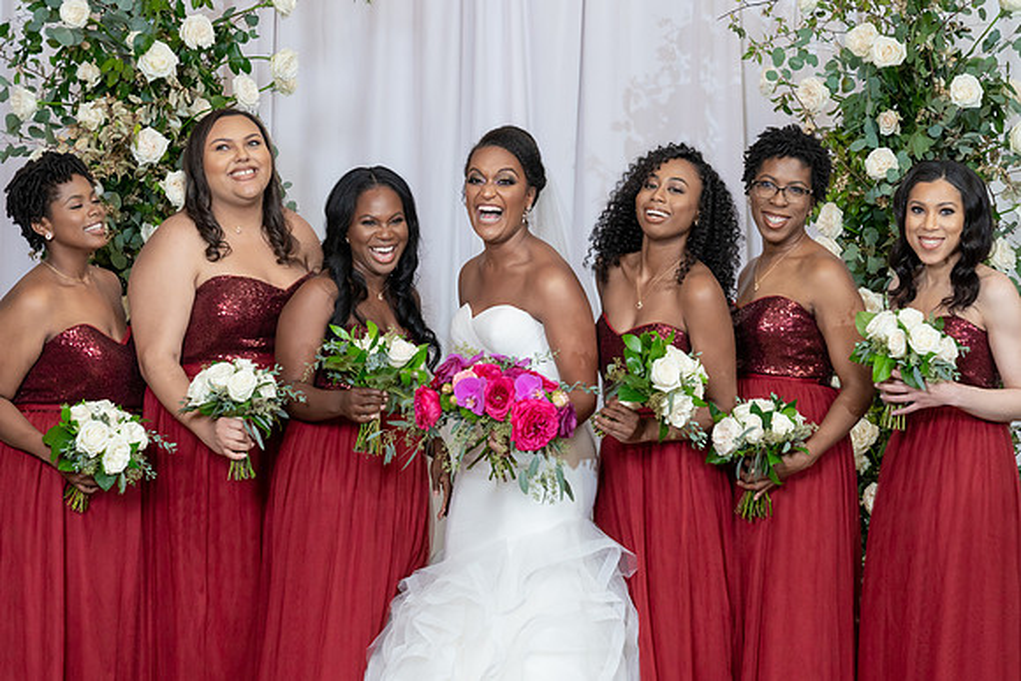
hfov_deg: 28.8
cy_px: 352
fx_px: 1990
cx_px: 532
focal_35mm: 70
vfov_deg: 19.4
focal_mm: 67
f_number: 5.6
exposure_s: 1/200
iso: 2000
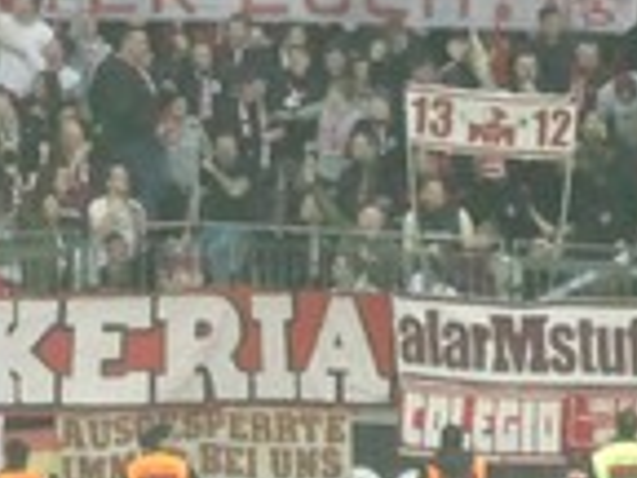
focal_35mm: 890
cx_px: -173
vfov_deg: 1.7
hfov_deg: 2.2
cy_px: -58
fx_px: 16378
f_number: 5.6
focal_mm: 35.8
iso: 1250
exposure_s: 1/80
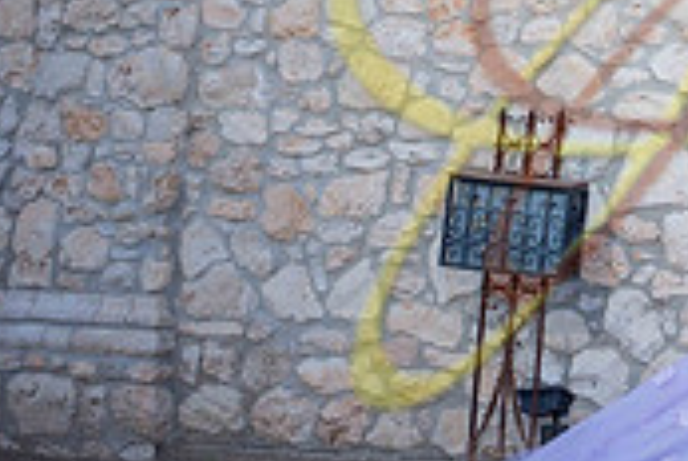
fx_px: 1283
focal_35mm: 67
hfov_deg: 22.9
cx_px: 1094
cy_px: 30
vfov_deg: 19.9
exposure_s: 1/500
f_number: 2.8
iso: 125
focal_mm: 20
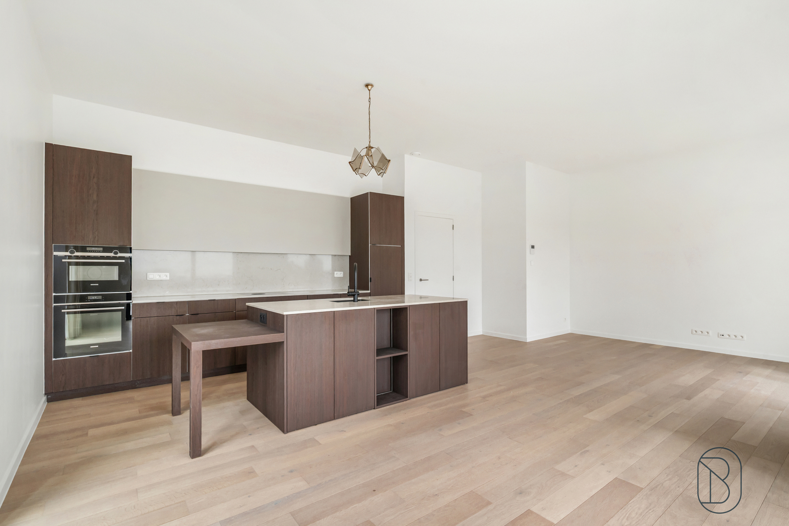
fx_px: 351
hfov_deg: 96.7
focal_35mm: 16
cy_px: 263
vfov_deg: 73.7
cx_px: 394
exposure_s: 1/25
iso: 400
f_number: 10
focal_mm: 16
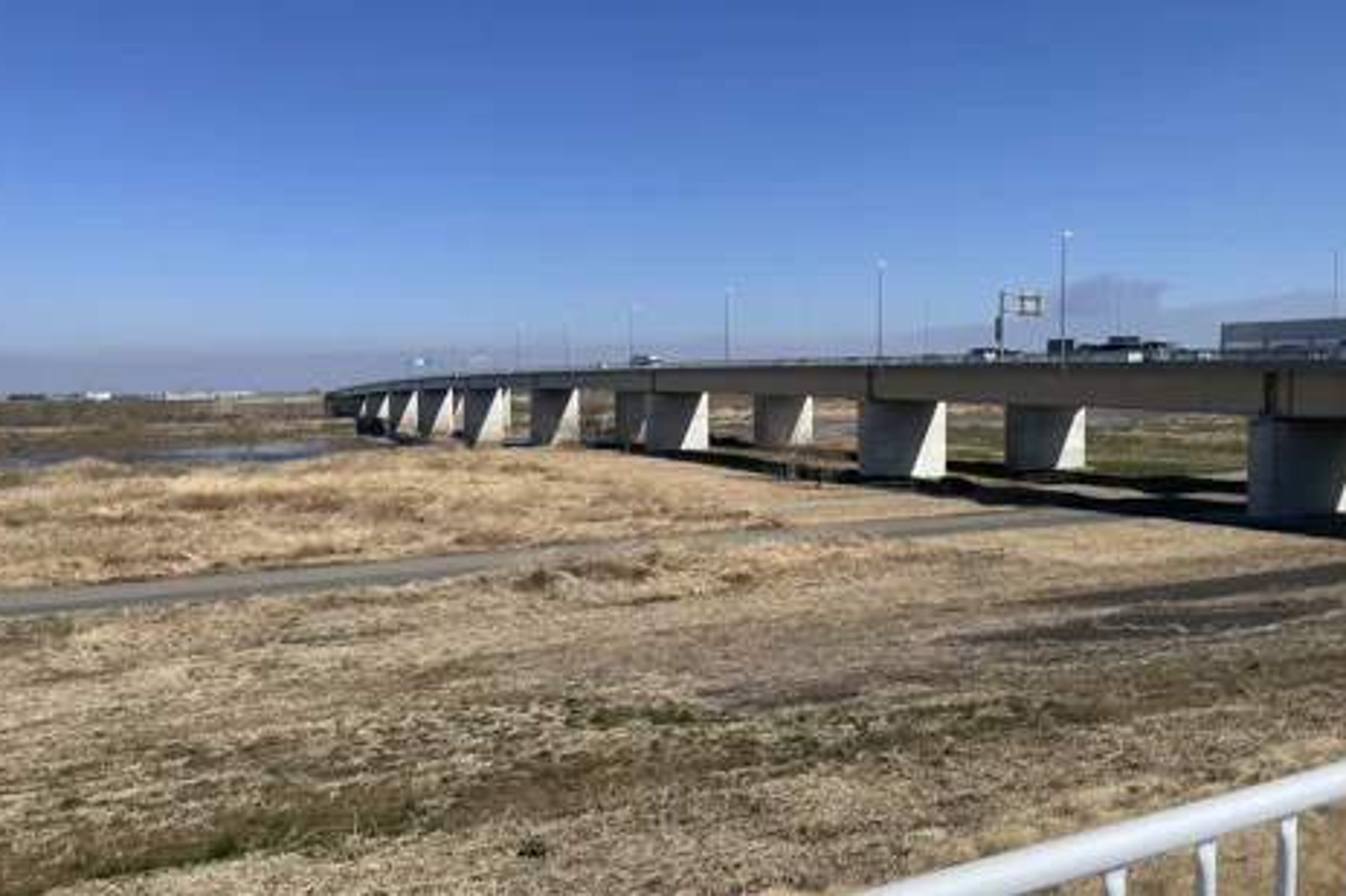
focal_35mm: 28
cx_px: 679
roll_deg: +0.2
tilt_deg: -3.7
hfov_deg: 65.5
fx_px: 1046
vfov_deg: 46.4
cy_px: 473
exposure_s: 1/4651
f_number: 1.6
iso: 32
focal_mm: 4.2
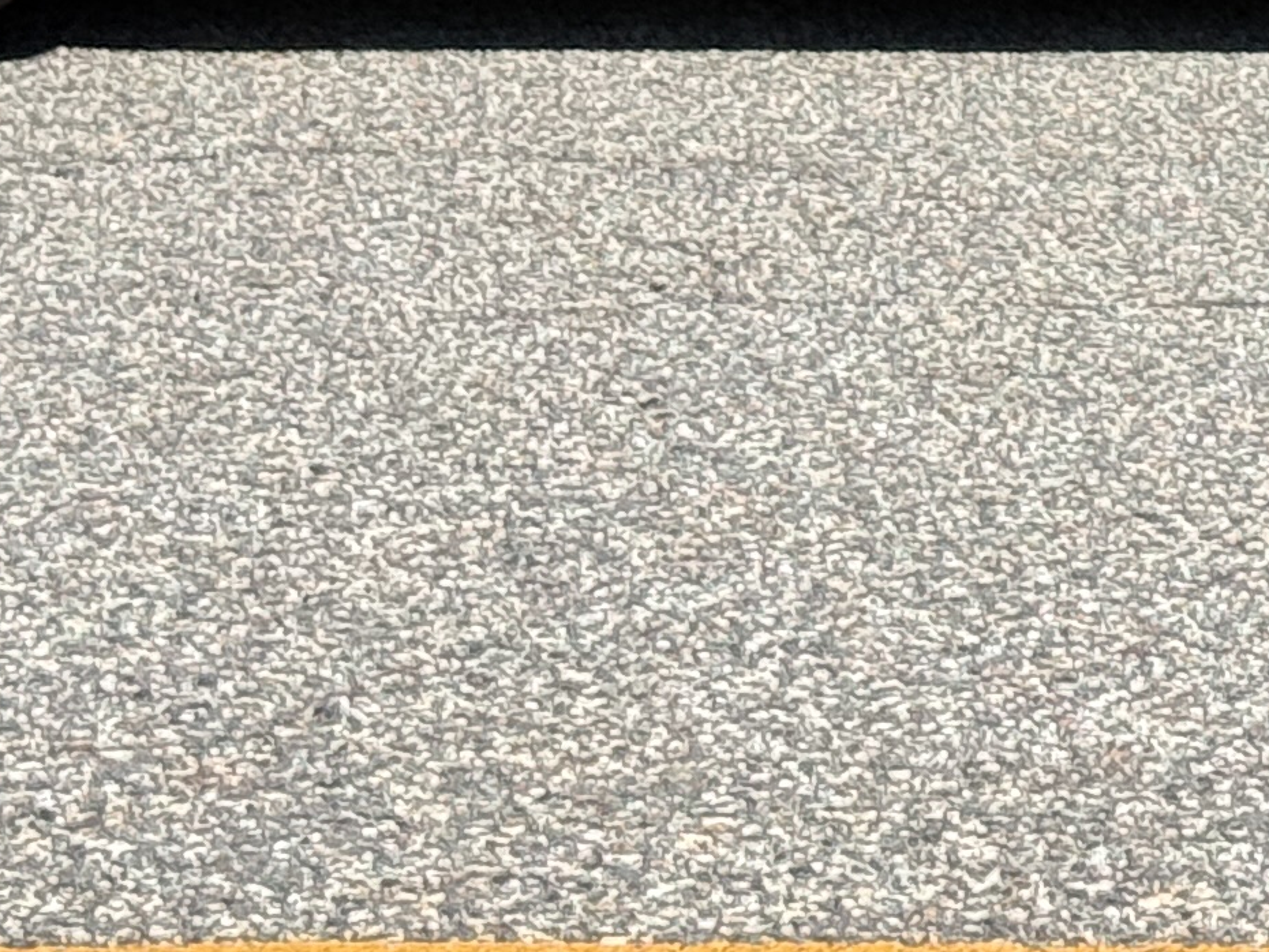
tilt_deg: +3.2
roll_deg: -1.2
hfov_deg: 9.4
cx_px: 1333
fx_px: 7627
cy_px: -1094
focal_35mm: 208
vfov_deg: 6.9
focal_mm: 6.76
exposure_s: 1/3704
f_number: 1.78
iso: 64
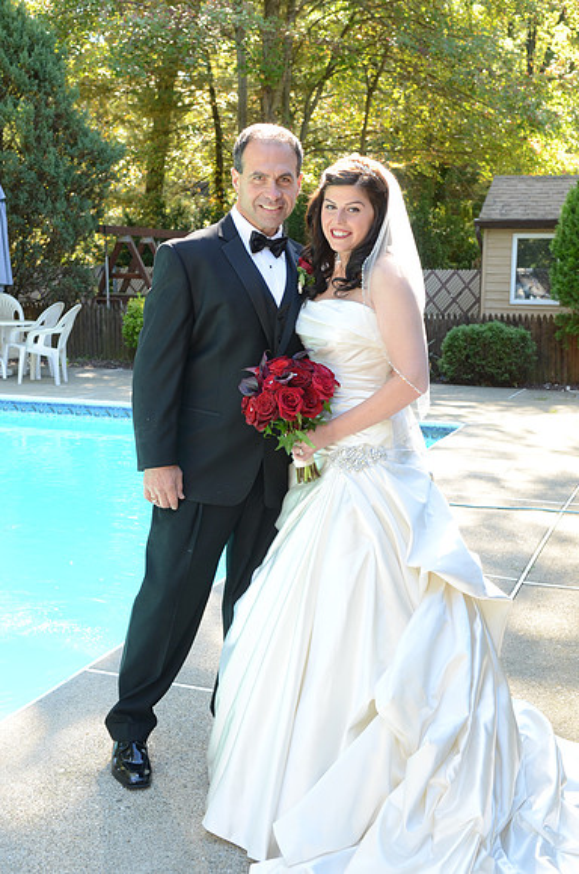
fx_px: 1127
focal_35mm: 46
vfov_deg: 42.4
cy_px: 437
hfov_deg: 28.8
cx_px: 290
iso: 500
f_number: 5.6
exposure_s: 1/100
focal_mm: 31
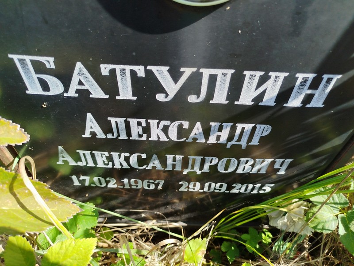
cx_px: 177
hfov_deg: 71.6
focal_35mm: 24
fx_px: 245
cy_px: 133
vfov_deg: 56.8
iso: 50
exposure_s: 1/261
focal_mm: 5.31
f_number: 1.7
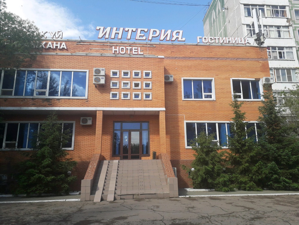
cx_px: 150
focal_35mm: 27
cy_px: 112
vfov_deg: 51.4
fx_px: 233
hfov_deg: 65.3
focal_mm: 3.6
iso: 40
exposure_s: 1/833
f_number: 1.9
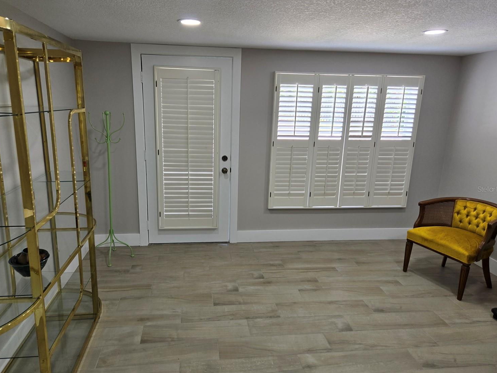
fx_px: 359
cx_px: 239
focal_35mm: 25
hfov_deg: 69.4
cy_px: 189
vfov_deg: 54.9
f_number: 1.8
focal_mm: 5.4
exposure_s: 1/120
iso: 64
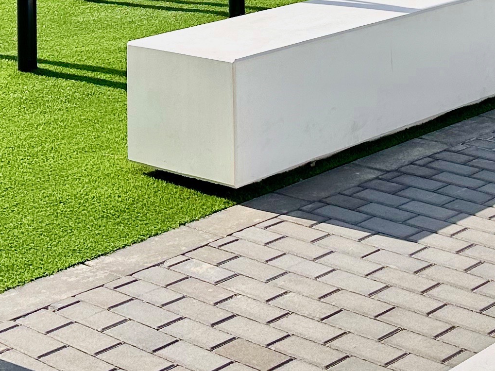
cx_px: 362
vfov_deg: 14.1
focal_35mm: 95
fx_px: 1358
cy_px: -262
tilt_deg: +0.8
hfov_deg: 20.5
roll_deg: +1.1
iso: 80
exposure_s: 1/5848
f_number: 1.78
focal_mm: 6.86
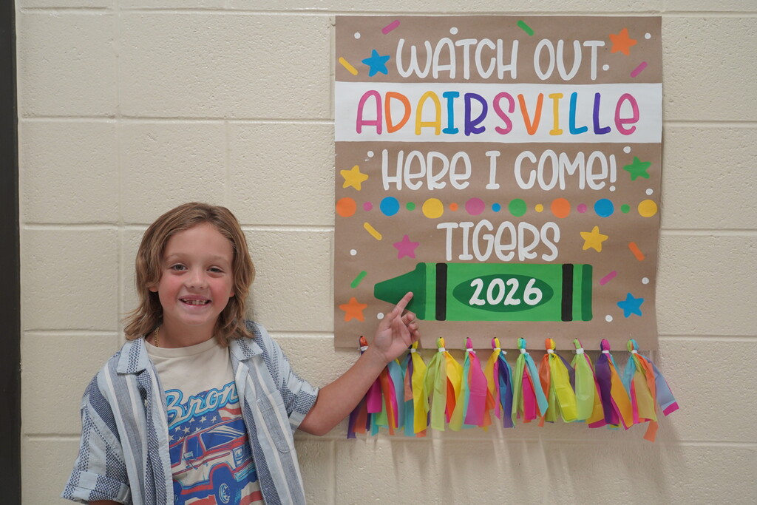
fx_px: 883
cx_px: 378
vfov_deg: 31.9
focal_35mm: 42
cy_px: 252
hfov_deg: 46.4
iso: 1600
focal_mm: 42
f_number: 4
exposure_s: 1/160
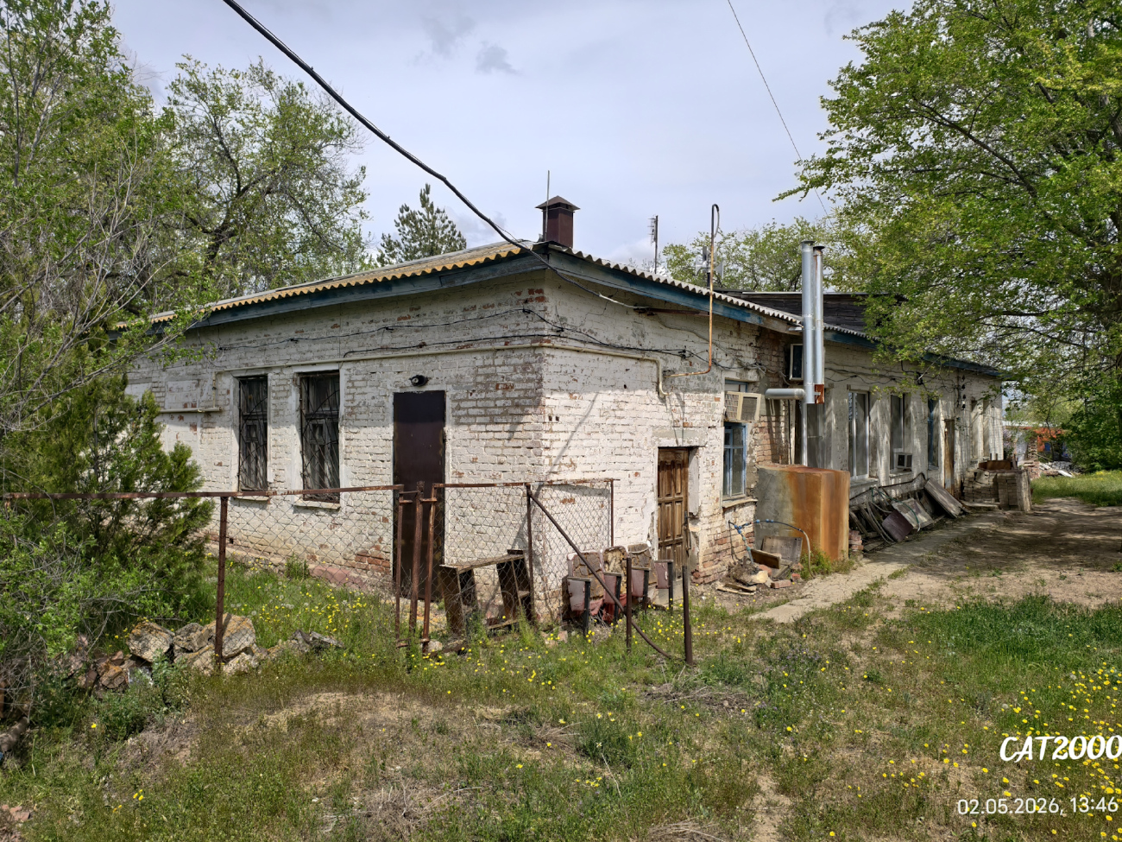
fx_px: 745
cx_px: 561
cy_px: 421
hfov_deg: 73.9
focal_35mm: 23
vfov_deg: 58.9
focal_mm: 6.54
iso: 72
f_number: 1.57
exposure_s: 1/5051
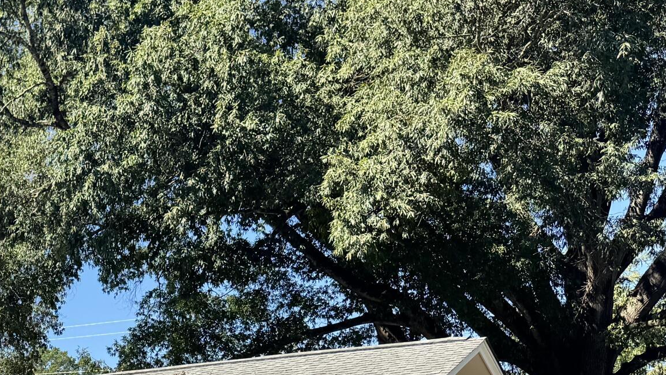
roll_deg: +0.2
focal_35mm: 68
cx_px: -99
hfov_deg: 27.8
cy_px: 514
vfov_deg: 16.6
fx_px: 1201
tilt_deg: +0.4
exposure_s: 1/1818
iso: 80
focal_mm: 6.76
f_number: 1.78
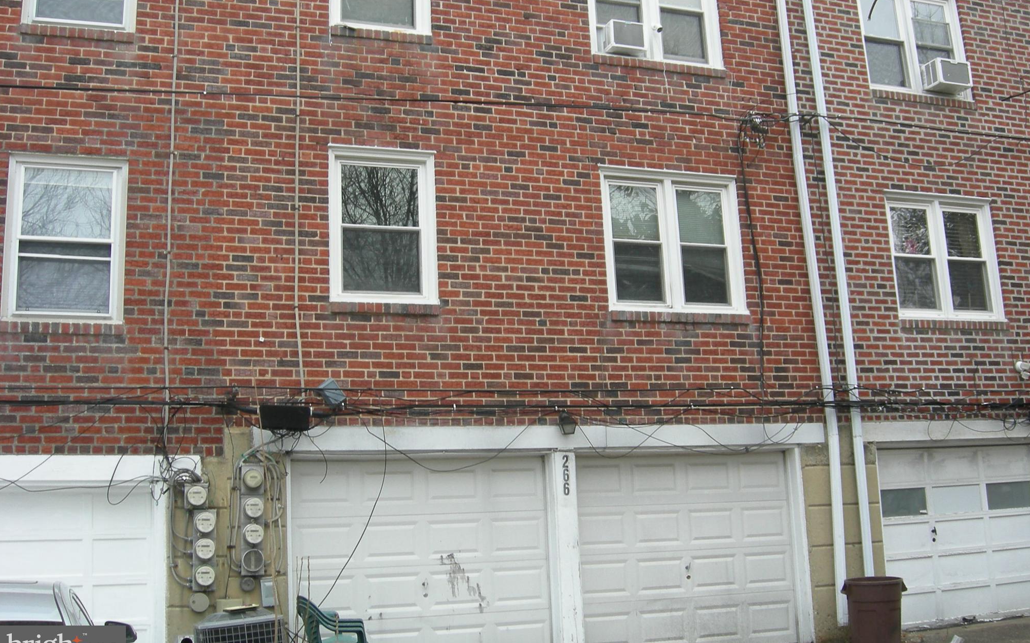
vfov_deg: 32.7
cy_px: 273
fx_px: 1095
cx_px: 524
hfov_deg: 50.4
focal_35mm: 39
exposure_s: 1/120
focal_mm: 7.5
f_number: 4.8
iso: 64
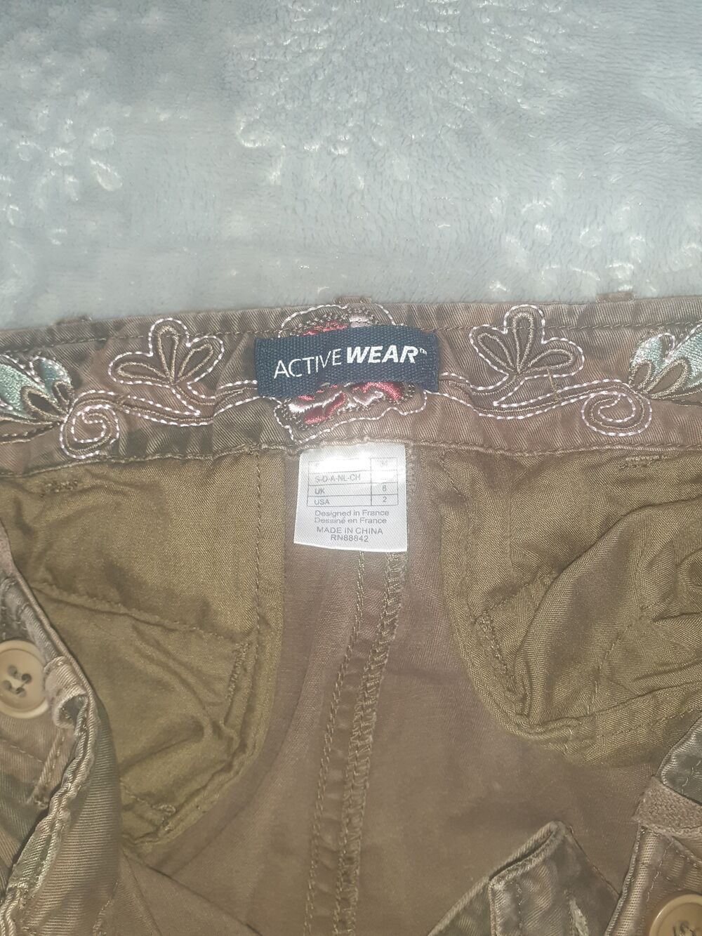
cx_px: 351
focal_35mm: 27
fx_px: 730
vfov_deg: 65.3
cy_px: 468
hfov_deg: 51.4
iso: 80
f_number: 1.9
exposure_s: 1/100
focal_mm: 3.6
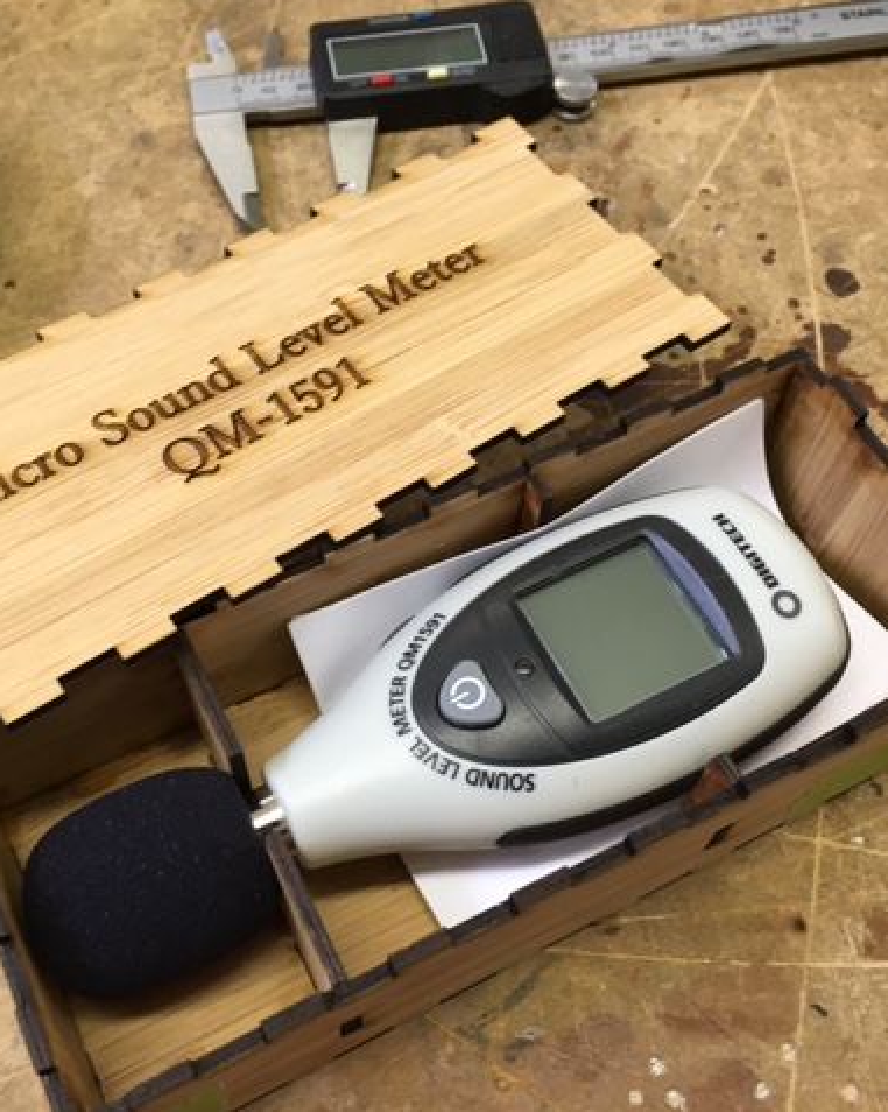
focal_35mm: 38
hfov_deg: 39.0
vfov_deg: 48.0
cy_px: 557
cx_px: 366
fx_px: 1250
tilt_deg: -59.5
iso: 80
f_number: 2.2
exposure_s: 1/33
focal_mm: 4.15
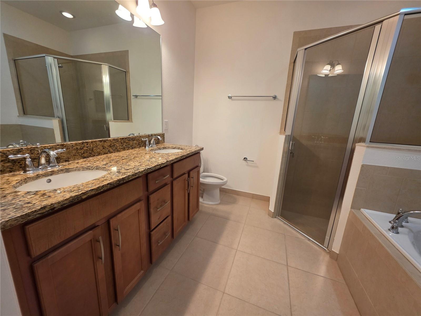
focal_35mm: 13
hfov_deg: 106.2
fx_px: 158
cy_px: 158
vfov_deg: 89.9
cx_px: 210
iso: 250
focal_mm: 2.2
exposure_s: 1/60
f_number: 1.9
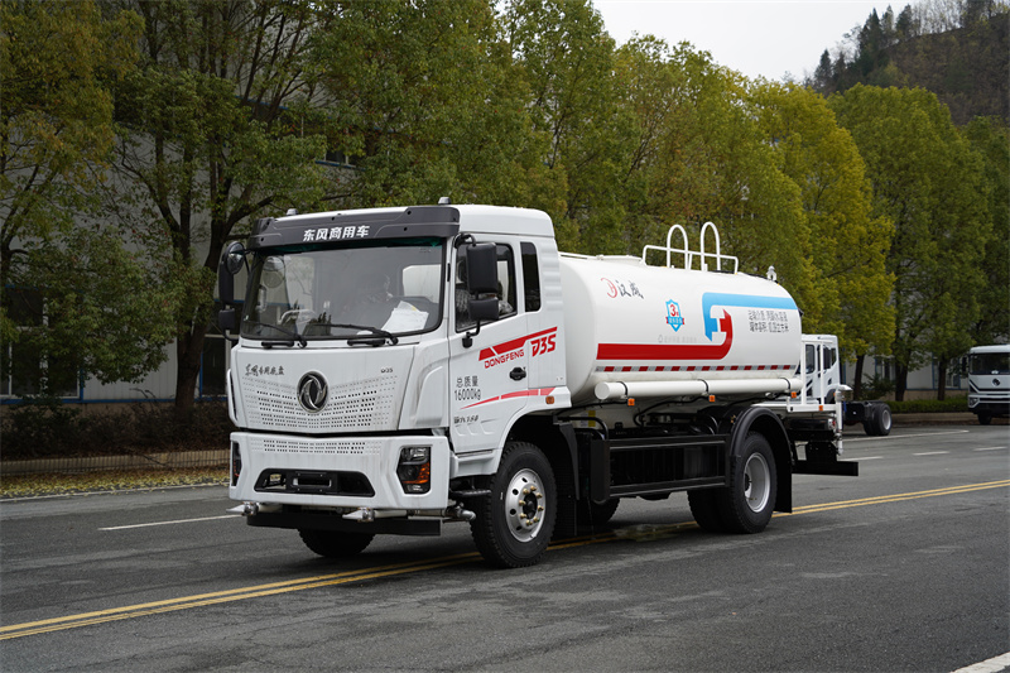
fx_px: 1543
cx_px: 505
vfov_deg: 24.6
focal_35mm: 55
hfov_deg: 36.3
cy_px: 336
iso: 100
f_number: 4
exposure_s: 1/500
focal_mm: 55
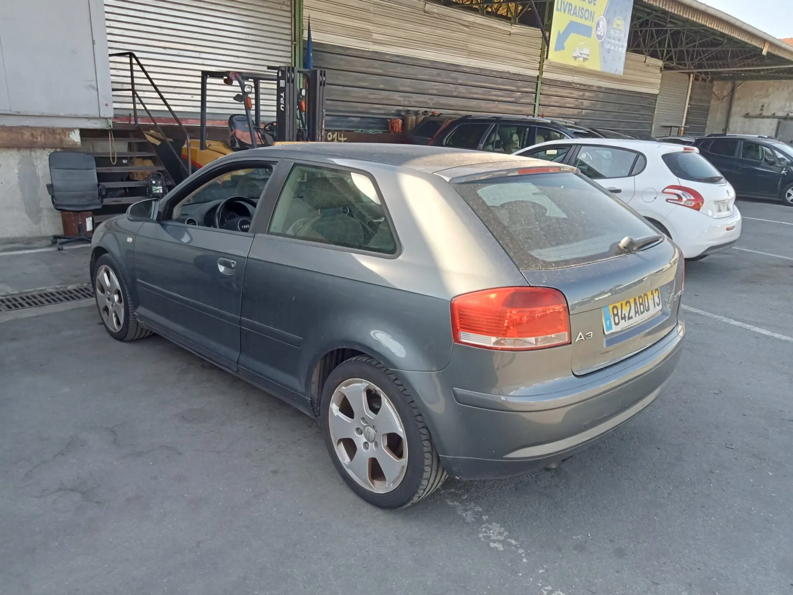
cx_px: 396
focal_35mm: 28
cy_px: 298
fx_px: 641
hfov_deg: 63.4
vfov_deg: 49.7
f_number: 2.2
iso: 100
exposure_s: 1/155
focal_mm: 3.46
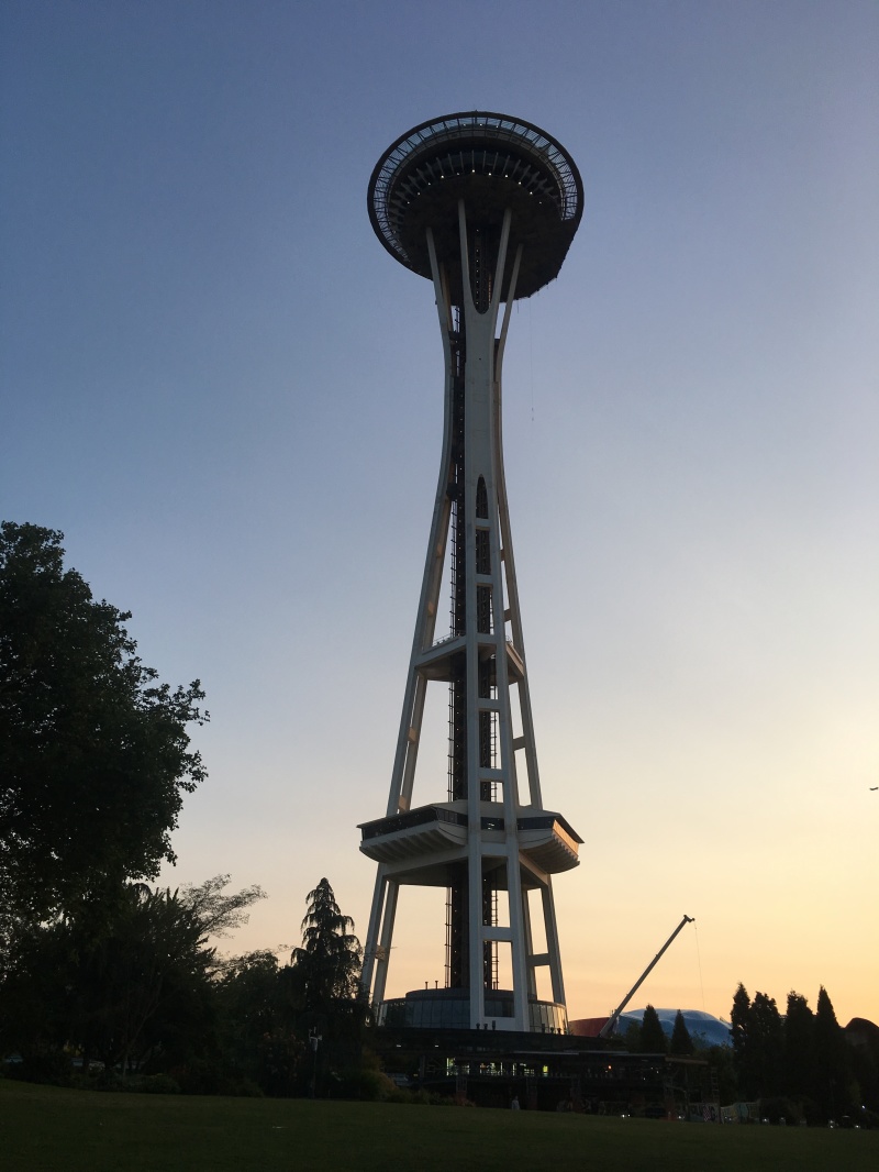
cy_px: 586
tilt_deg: +28.2
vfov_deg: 61.6
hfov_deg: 48.2
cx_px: 440
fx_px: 981
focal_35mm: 29
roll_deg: -0.7
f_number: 2.2
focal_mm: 4.15
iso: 25
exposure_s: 1/255
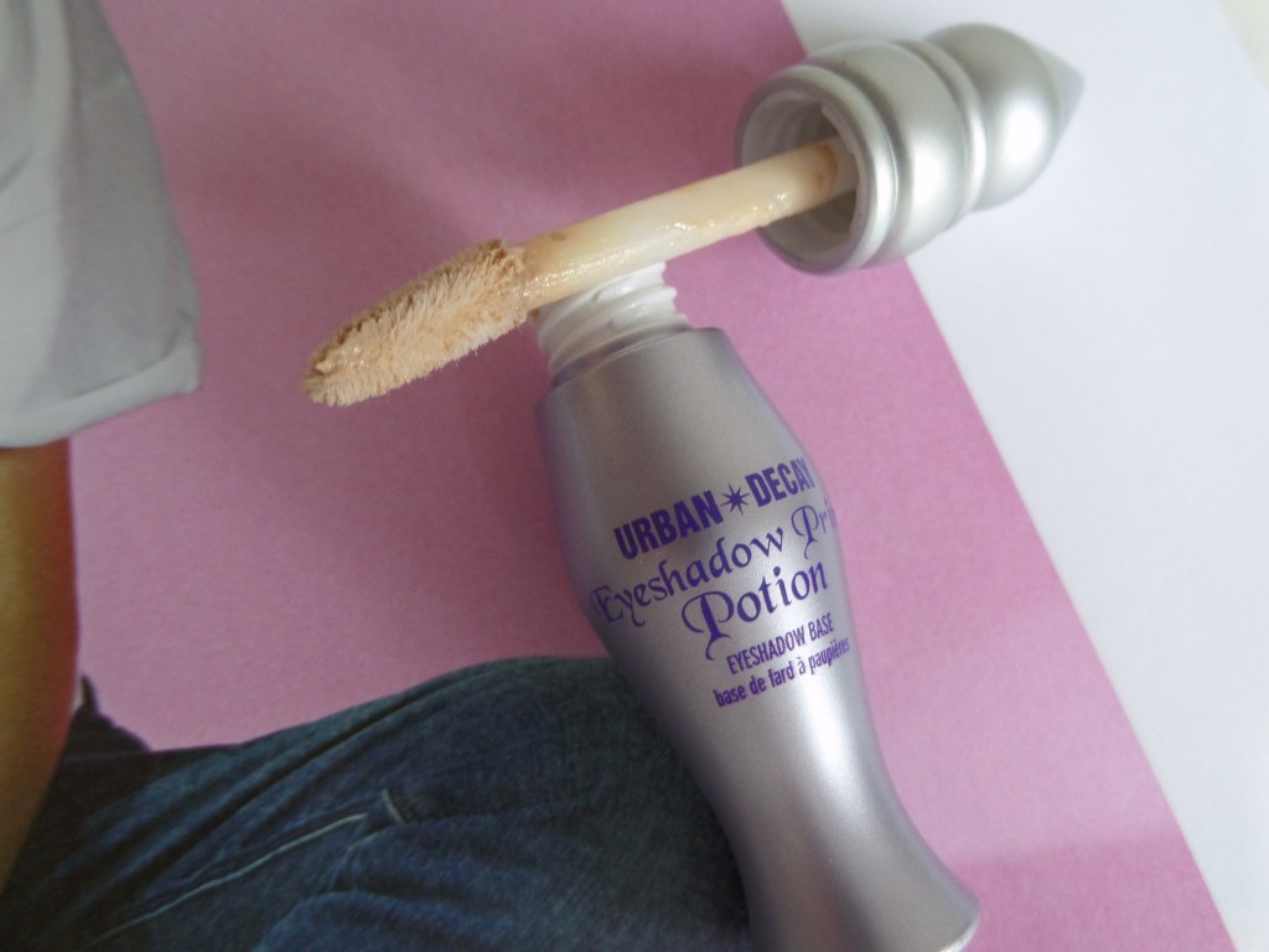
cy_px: 476
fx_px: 1173
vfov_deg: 44.2
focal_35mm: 32
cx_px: 634
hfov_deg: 56.8
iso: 240
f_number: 3.4
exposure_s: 1/45
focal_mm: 5.3
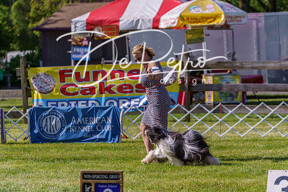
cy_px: 96
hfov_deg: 12.2
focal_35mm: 169
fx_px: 1352
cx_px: 144
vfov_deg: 8.1
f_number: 4
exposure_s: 1/1250
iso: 160
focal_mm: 169
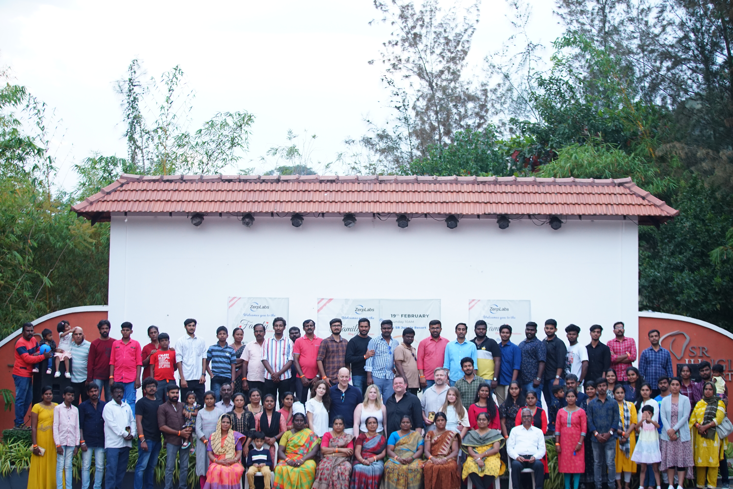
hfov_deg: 28.8
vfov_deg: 19.5
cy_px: 244
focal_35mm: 70
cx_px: 366
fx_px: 1425
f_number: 2.8
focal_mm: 70
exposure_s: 1/80
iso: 1250
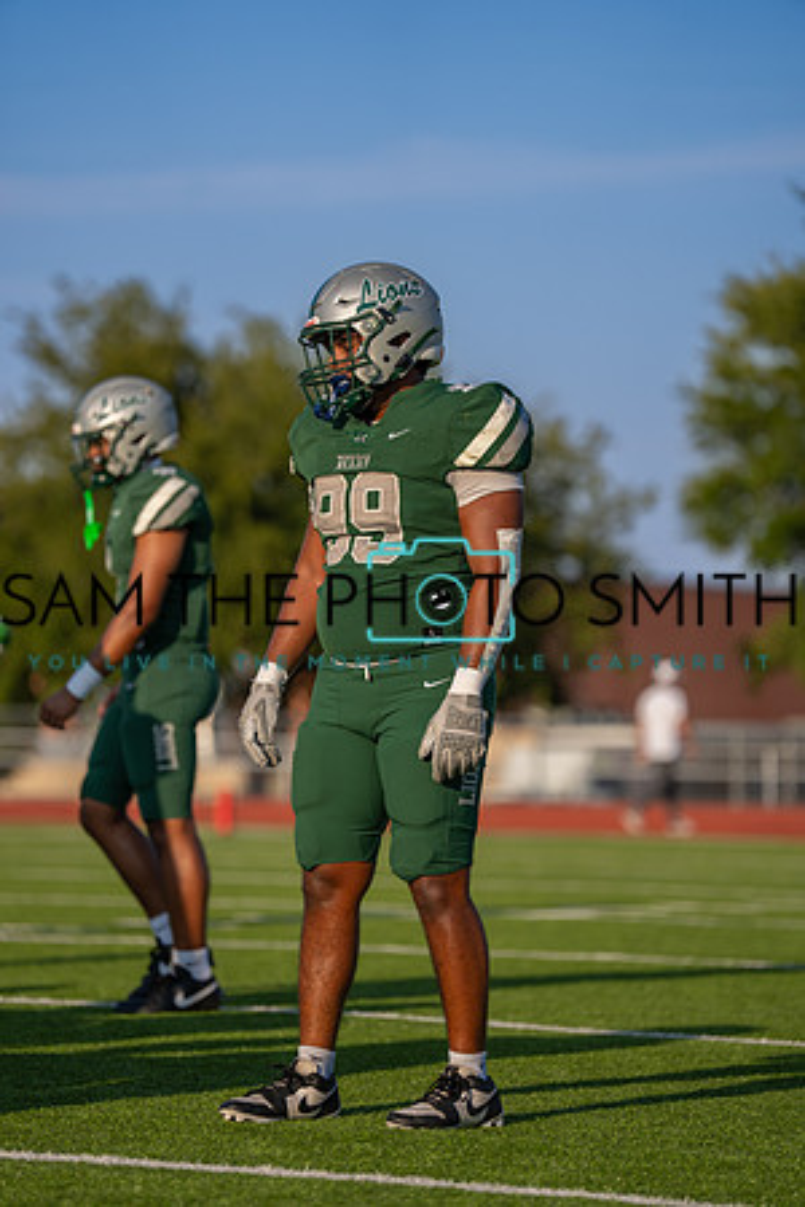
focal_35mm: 162
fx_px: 5433
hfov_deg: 8.5
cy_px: 604
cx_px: 402
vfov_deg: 12.7
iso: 100
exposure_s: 1/2000
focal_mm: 162
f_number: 2.8
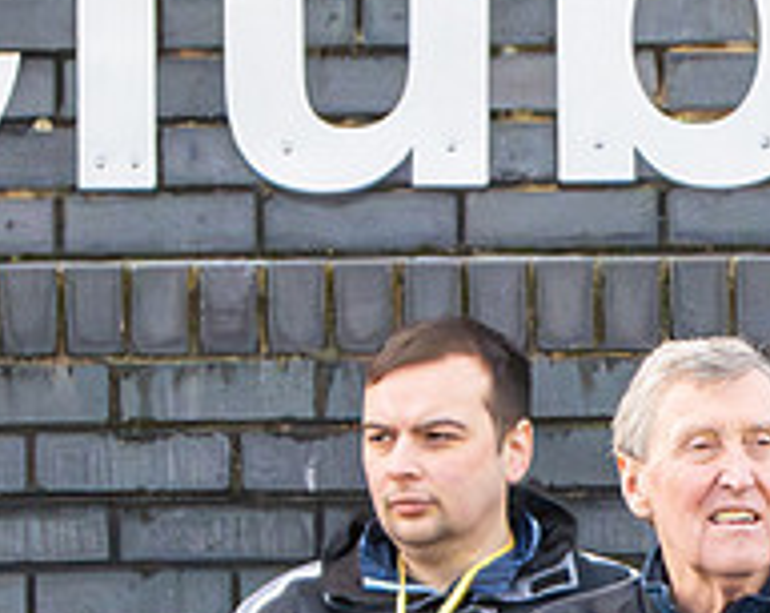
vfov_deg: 0.5
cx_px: 954
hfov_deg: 0.6
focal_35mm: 3224
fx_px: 73360
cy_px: 783
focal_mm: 600
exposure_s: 1/5000
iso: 8000
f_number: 6.3
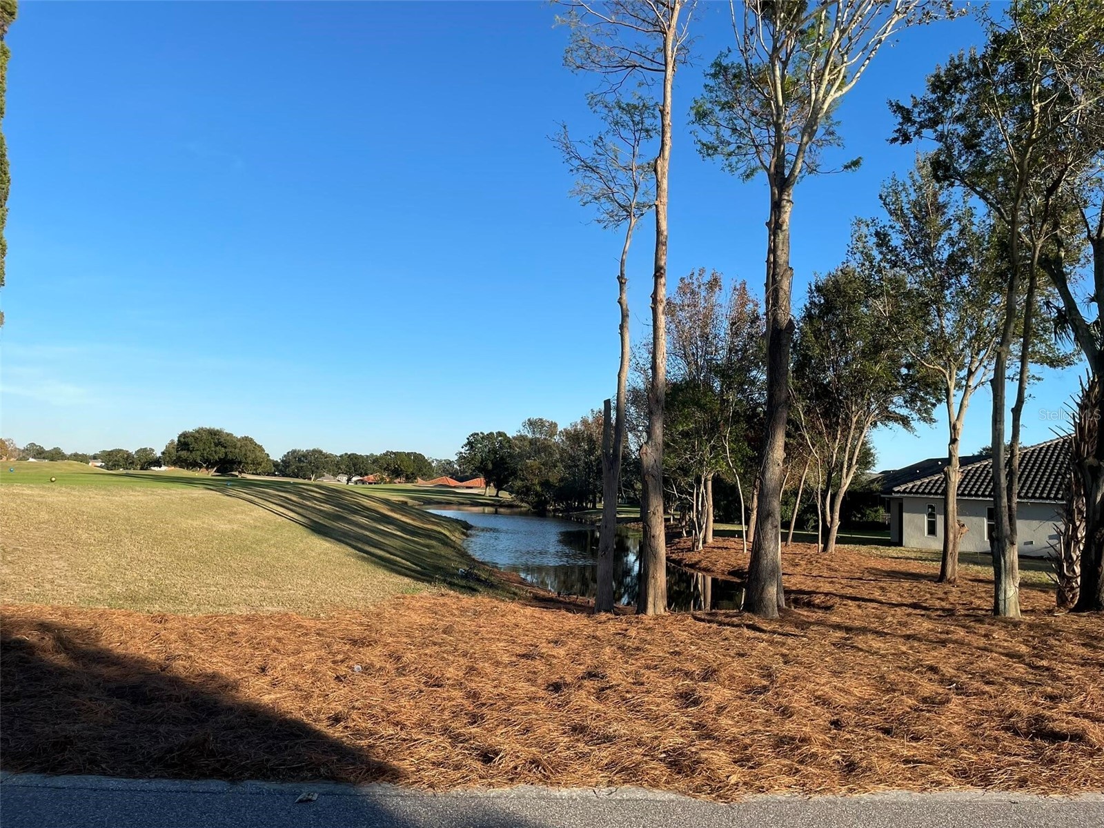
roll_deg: -1.6
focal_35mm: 26
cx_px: 552
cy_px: 414
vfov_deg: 53.1
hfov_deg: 67.3
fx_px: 829
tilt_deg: +7.7
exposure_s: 1/4000
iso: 50
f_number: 1.6
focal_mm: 4.2
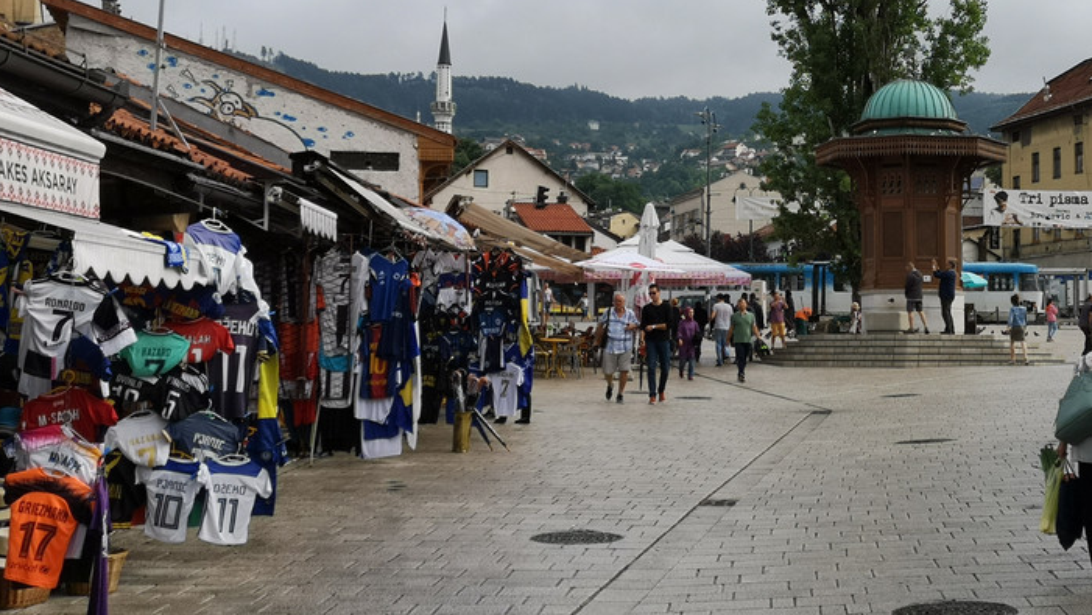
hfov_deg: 35.3
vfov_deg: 20.7
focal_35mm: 58
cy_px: 243
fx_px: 1680
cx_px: 808
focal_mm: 3.95
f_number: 1.8
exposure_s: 1/2273
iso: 50
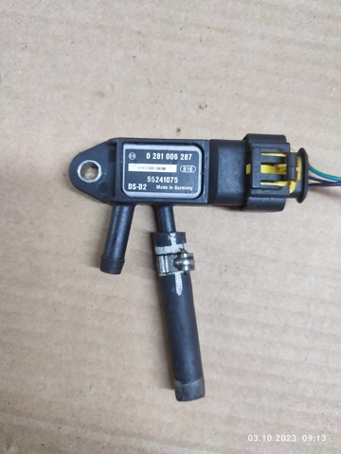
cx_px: 170
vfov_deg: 69.4
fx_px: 328
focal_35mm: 25
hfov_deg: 54.9
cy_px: 227
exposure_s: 1/33
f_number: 1.9
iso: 352
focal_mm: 6.04
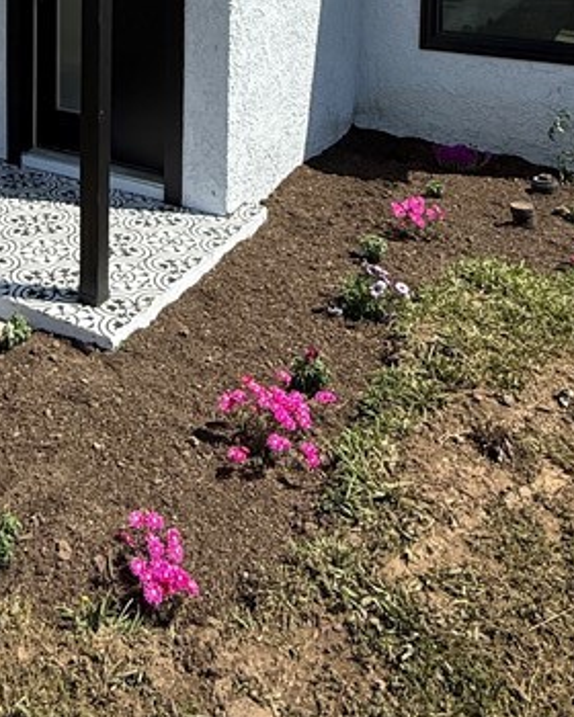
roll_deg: -0.4
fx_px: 849
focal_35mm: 40
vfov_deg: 38.6
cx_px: 92
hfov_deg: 35.8
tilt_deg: -4.2
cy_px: -53
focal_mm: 2.22
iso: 50
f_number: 2.2
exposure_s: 1/2024
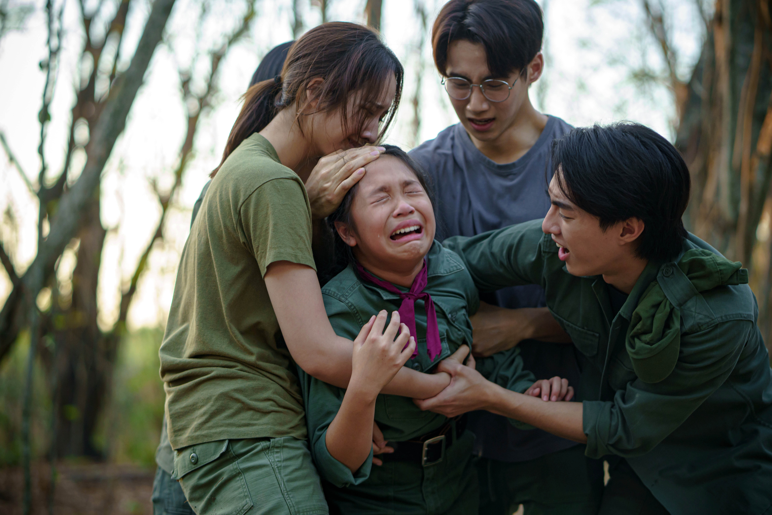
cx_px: 386
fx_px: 1823
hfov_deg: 23.9
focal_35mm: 85
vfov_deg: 16.1
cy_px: 258
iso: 800
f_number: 2.5
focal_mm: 85
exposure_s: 1/250
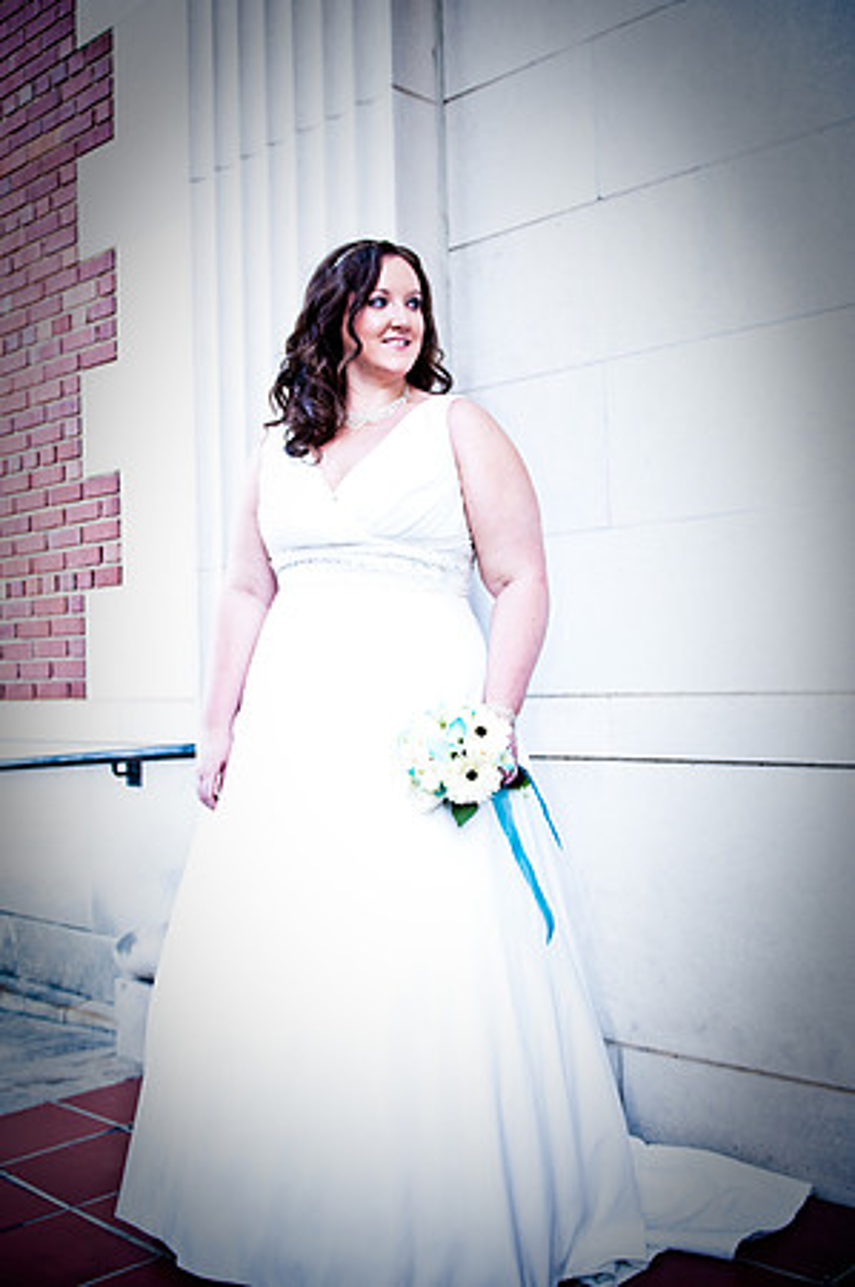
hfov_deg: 36.8
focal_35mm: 36
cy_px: 644
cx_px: 428
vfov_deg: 53.2
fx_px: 1285
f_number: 2.8
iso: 200
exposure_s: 1/250
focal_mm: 24
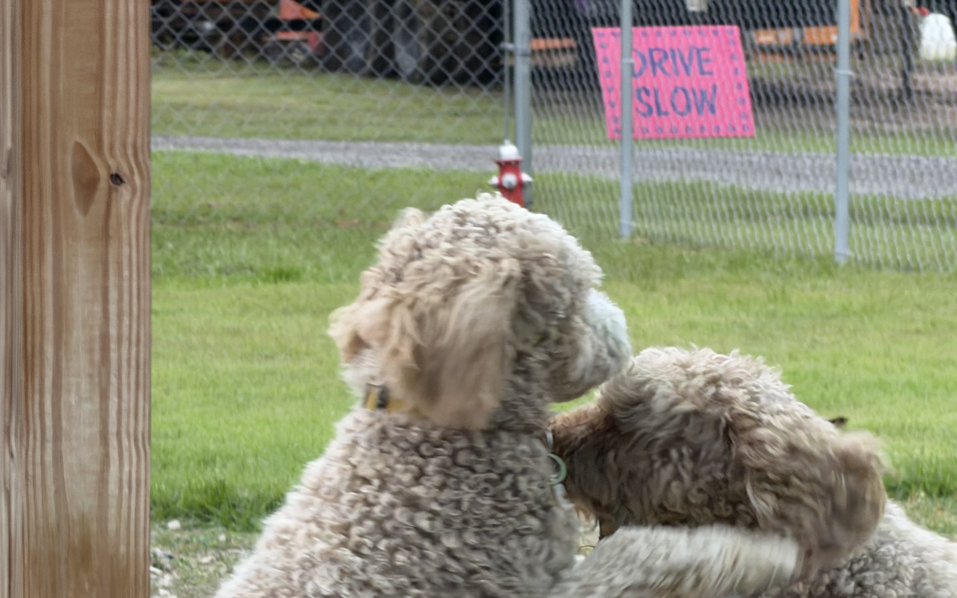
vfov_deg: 4.8
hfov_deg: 7.6
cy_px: 461
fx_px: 7199
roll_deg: -2.8
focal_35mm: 276
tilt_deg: -3.9
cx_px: 426
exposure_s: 1/121
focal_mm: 16.89
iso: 160
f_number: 2.8
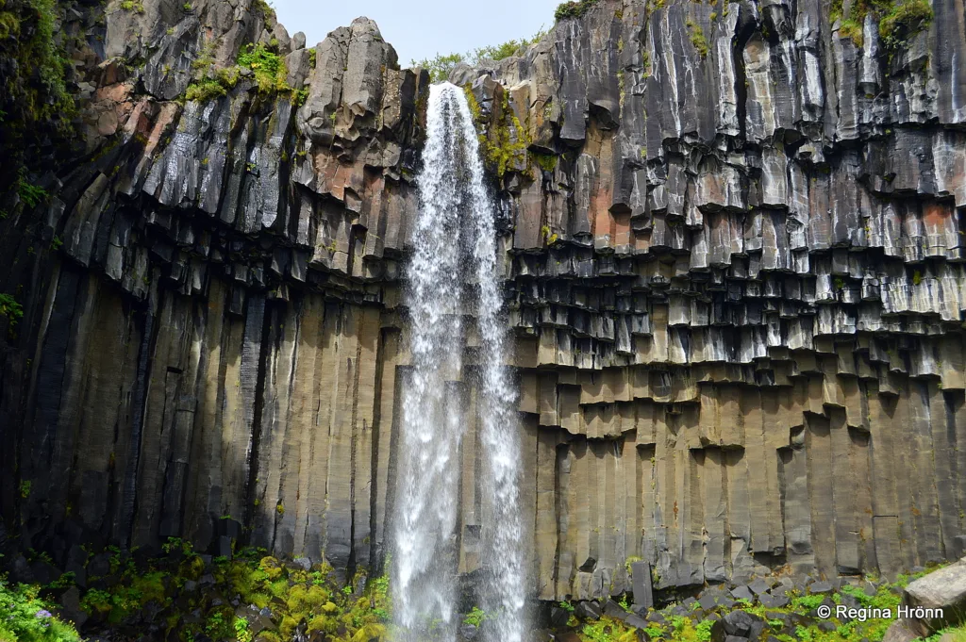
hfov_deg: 37.9
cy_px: 321
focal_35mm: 52
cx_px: 483
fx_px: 1408
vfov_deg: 25.7
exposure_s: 1/160
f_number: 6.3
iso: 100
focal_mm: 35
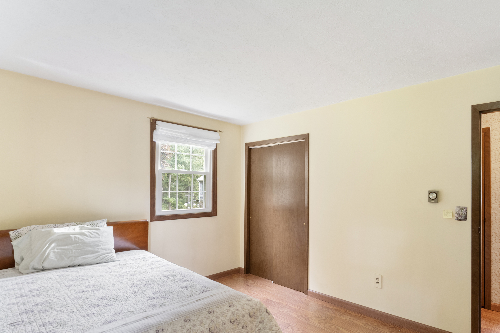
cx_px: 299
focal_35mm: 18
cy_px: 198
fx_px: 250
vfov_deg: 66.8
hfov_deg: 88.9
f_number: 8
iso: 800
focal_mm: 14
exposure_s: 1/2.5
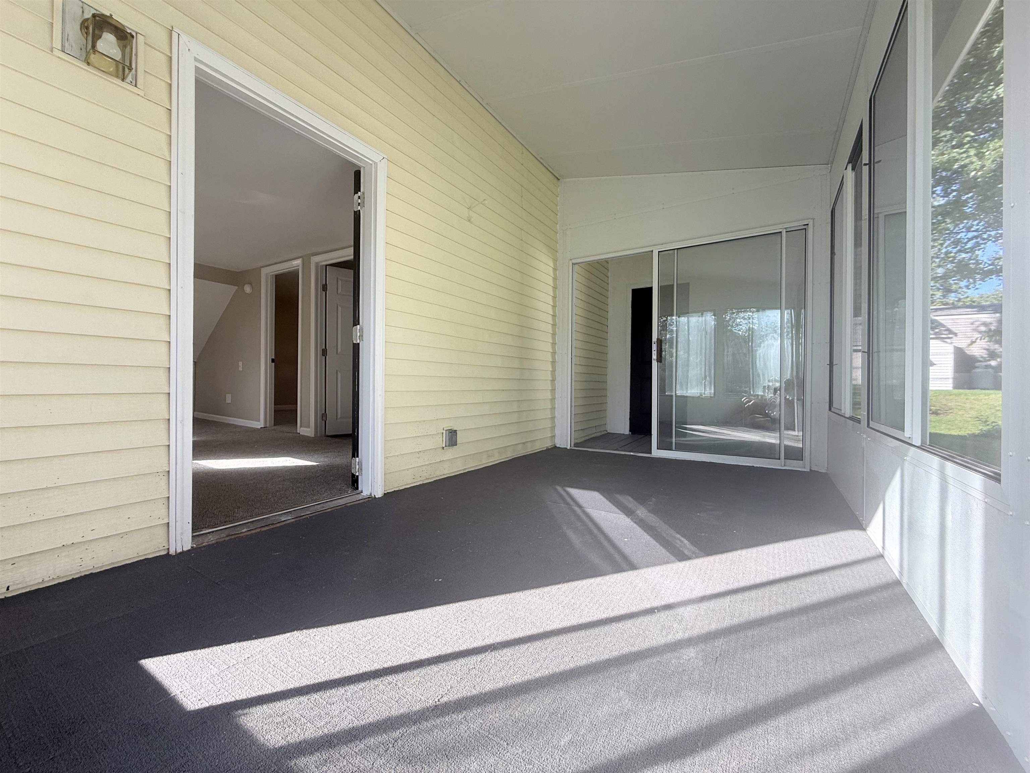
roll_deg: -0.5
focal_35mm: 14
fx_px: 417
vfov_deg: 85.7
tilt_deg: +0.3
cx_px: 515
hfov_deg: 102.1
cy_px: 386
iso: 50
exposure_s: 1/143
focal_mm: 2.22
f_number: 2.2
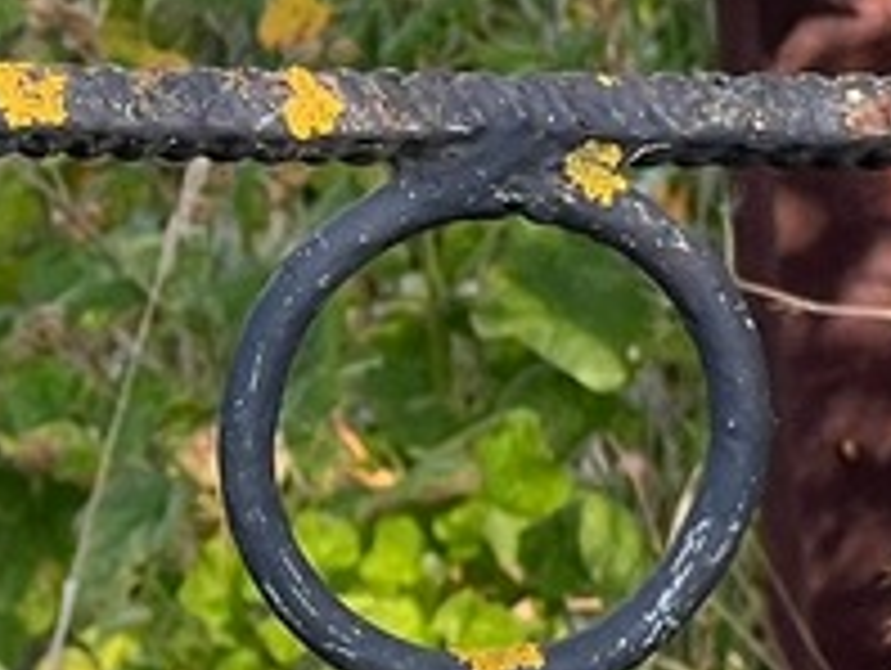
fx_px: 8015
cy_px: 886
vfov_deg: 4.8
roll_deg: -1.4
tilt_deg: -17.4
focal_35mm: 311
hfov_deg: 6.2
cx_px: -774
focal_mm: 9
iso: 32
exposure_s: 1/186
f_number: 2.8
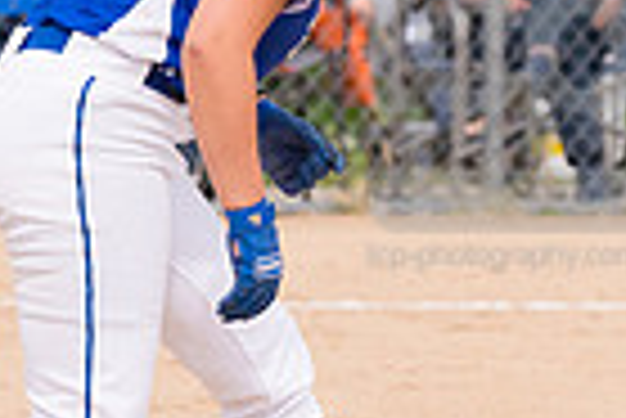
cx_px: 504
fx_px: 20105
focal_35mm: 1155
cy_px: 112
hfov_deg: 1.8
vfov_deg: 1.2
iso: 320
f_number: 5.6
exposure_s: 1/1600
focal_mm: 185
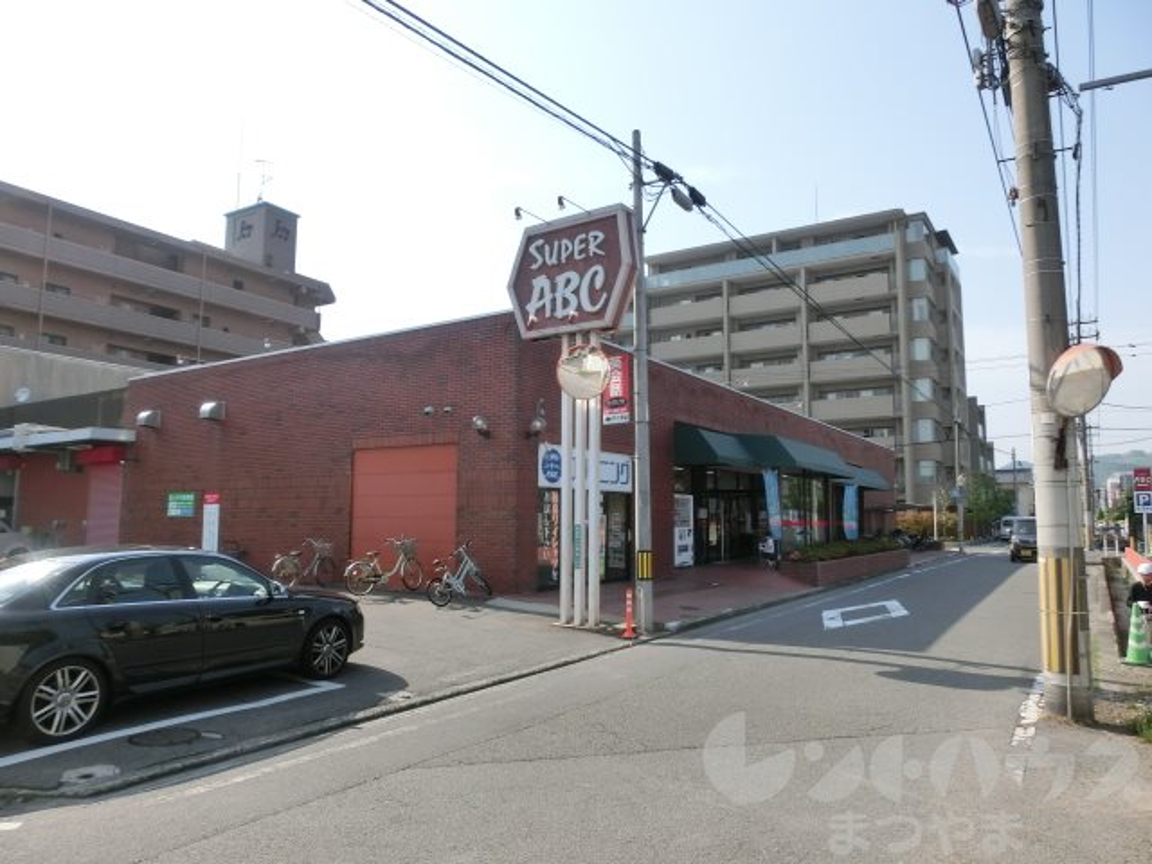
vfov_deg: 56.8
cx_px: 576
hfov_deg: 71.6
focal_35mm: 24
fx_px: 799
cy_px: 432
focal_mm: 4.24
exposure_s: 1/160
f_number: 7.9
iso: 80
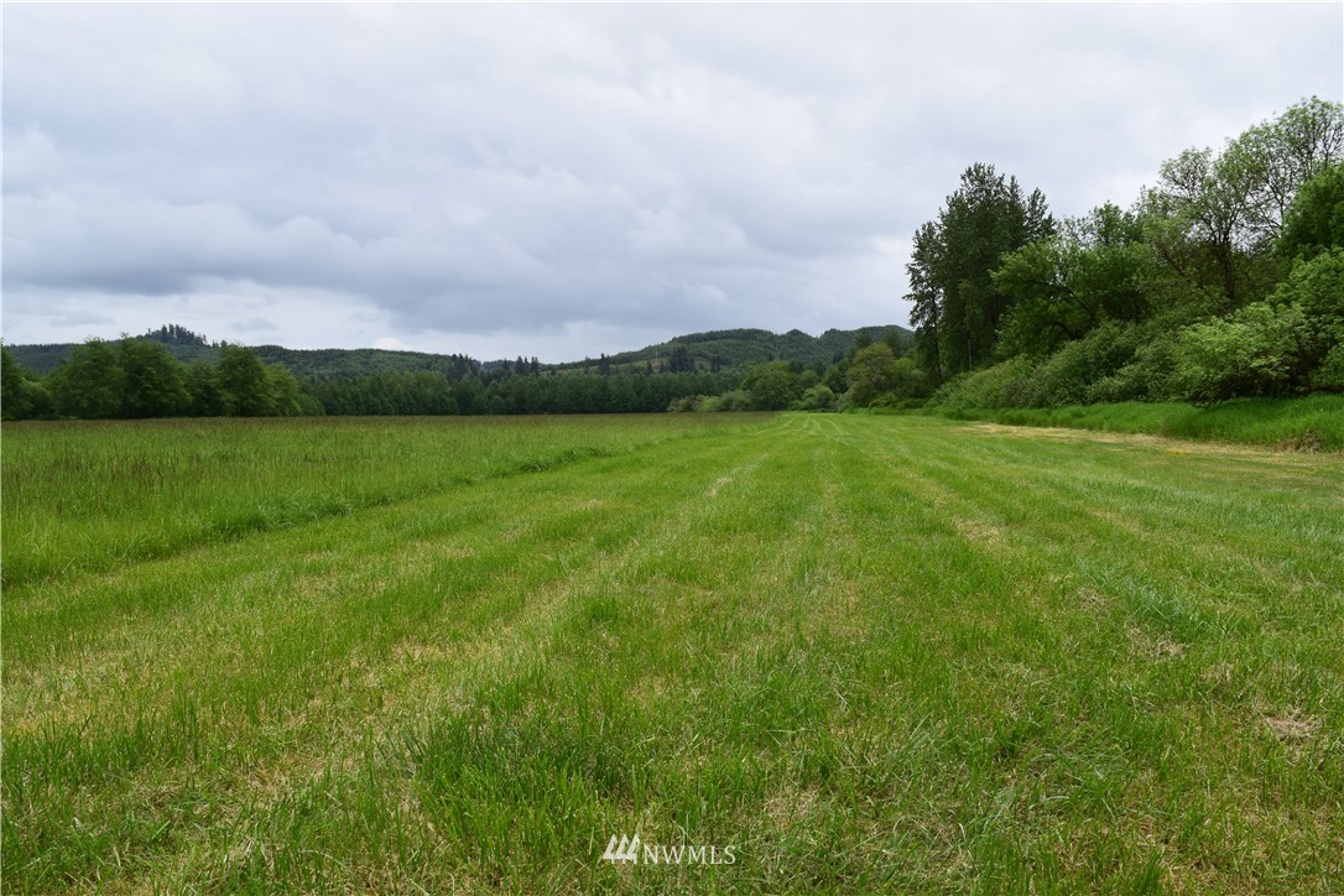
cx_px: 672
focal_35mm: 27
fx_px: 1008
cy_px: 448
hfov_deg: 67.4
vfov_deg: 47.9
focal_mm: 18
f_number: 11
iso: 400
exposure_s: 1/400
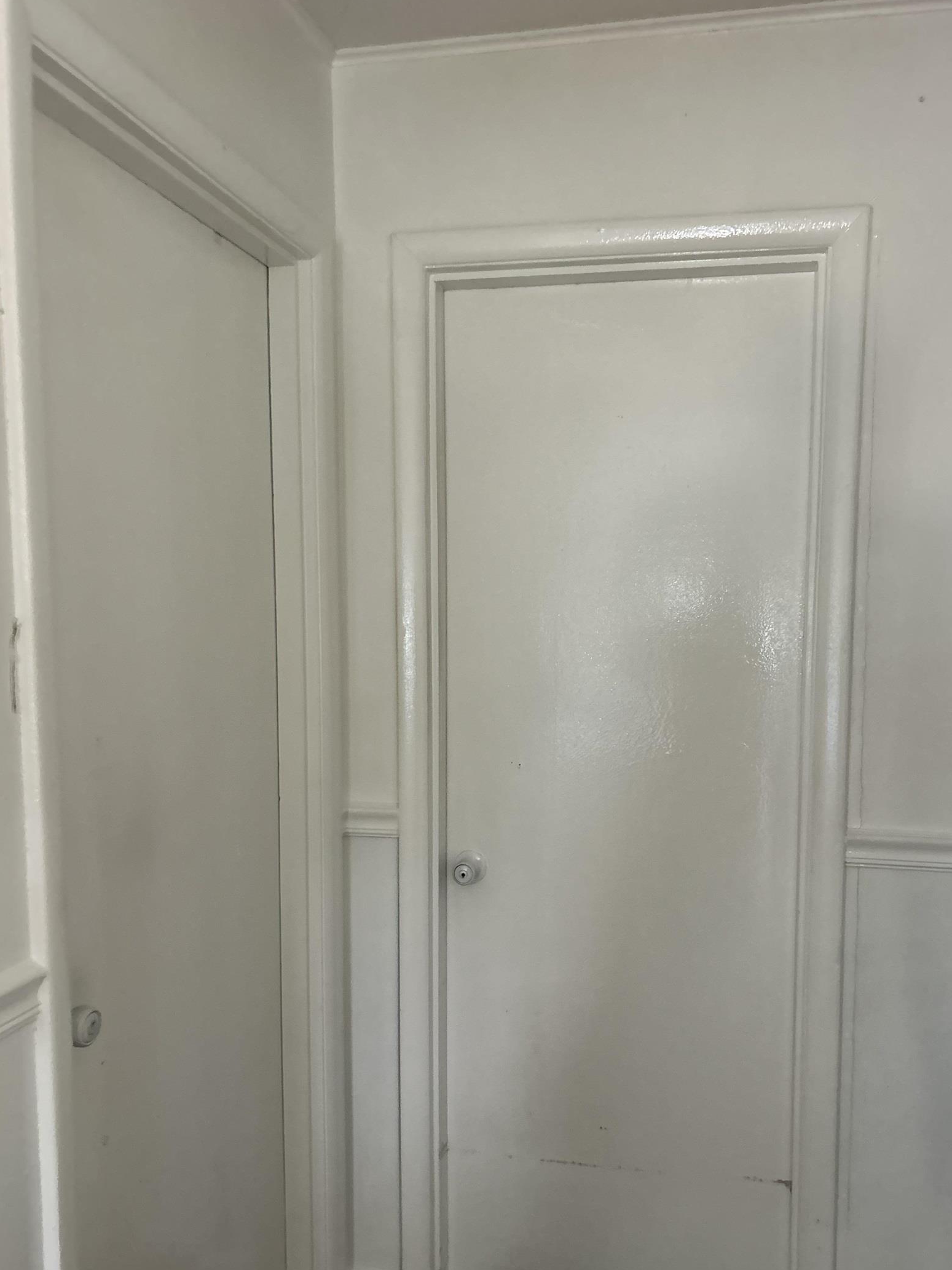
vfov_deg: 61.5
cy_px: 701
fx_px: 1064
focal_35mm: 29
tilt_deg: -0.5
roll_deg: +2.2
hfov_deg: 48.2
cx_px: 520
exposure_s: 1/60
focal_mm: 5.7
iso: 400
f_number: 1.5
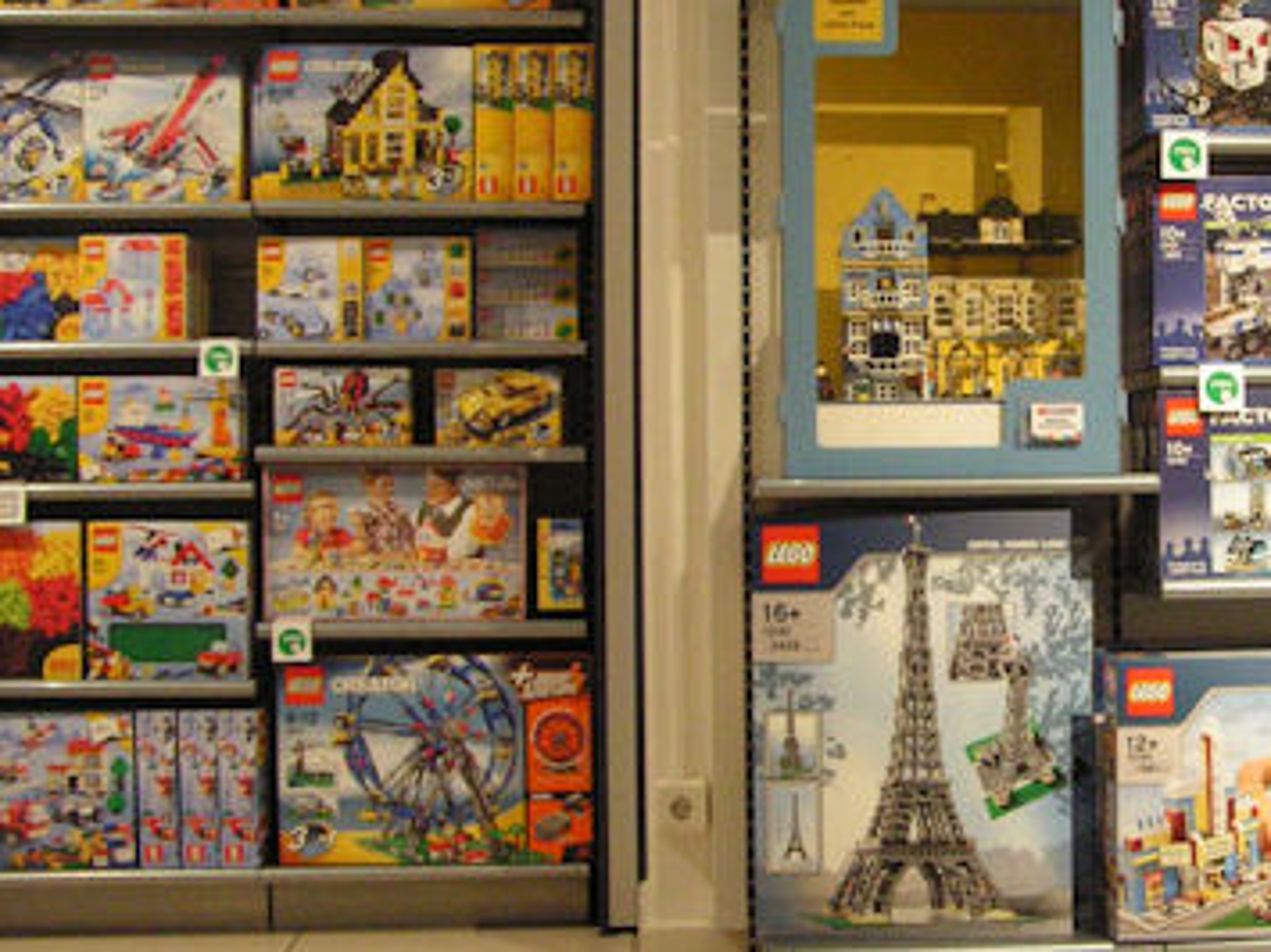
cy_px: 363
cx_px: 1042
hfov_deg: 26.1
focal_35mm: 73
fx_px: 2679
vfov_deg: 20.1
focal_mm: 6.3
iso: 200
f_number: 2.8
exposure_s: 1/30
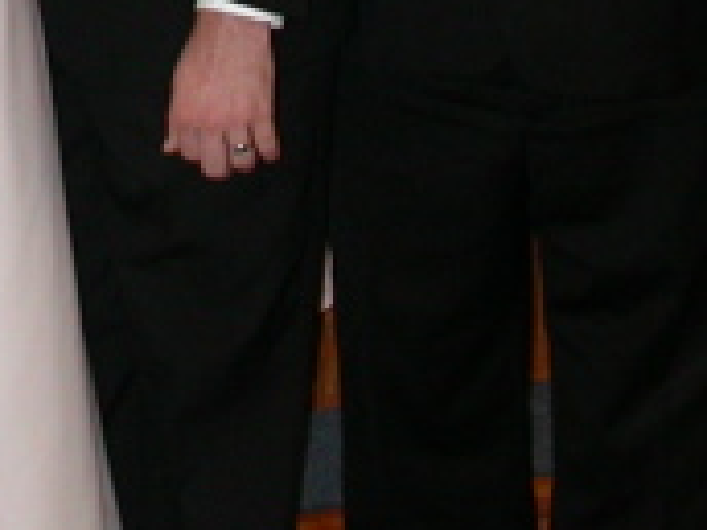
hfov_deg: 10.4
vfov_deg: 7.7
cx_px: -197
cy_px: -399
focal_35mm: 186
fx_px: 3799
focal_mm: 10.4
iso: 200
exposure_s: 1/60
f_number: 2.9
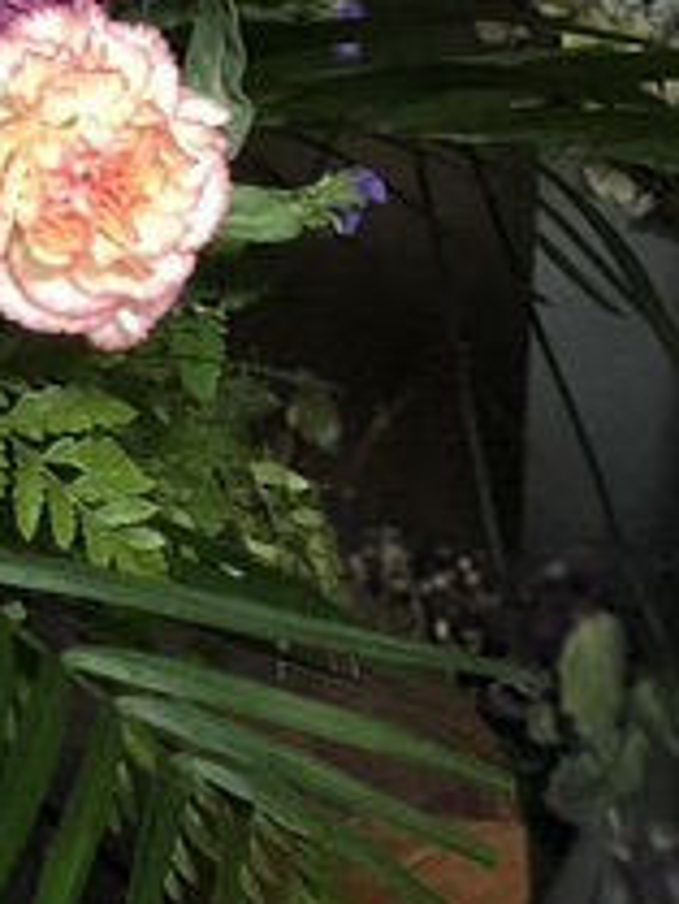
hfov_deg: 5.6
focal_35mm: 255
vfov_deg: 7.6
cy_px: -420
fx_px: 6662
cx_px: -874
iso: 160
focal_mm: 6
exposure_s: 1/13
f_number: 2.4
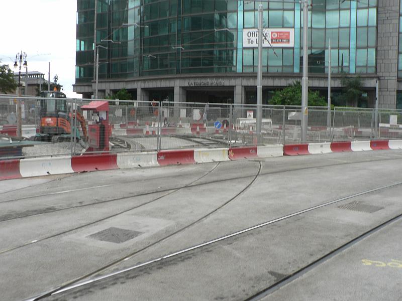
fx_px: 418
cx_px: 201
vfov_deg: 39.7
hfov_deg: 51.4
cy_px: 150
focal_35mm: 36
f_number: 4
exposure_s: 1/100
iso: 80
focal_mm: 6
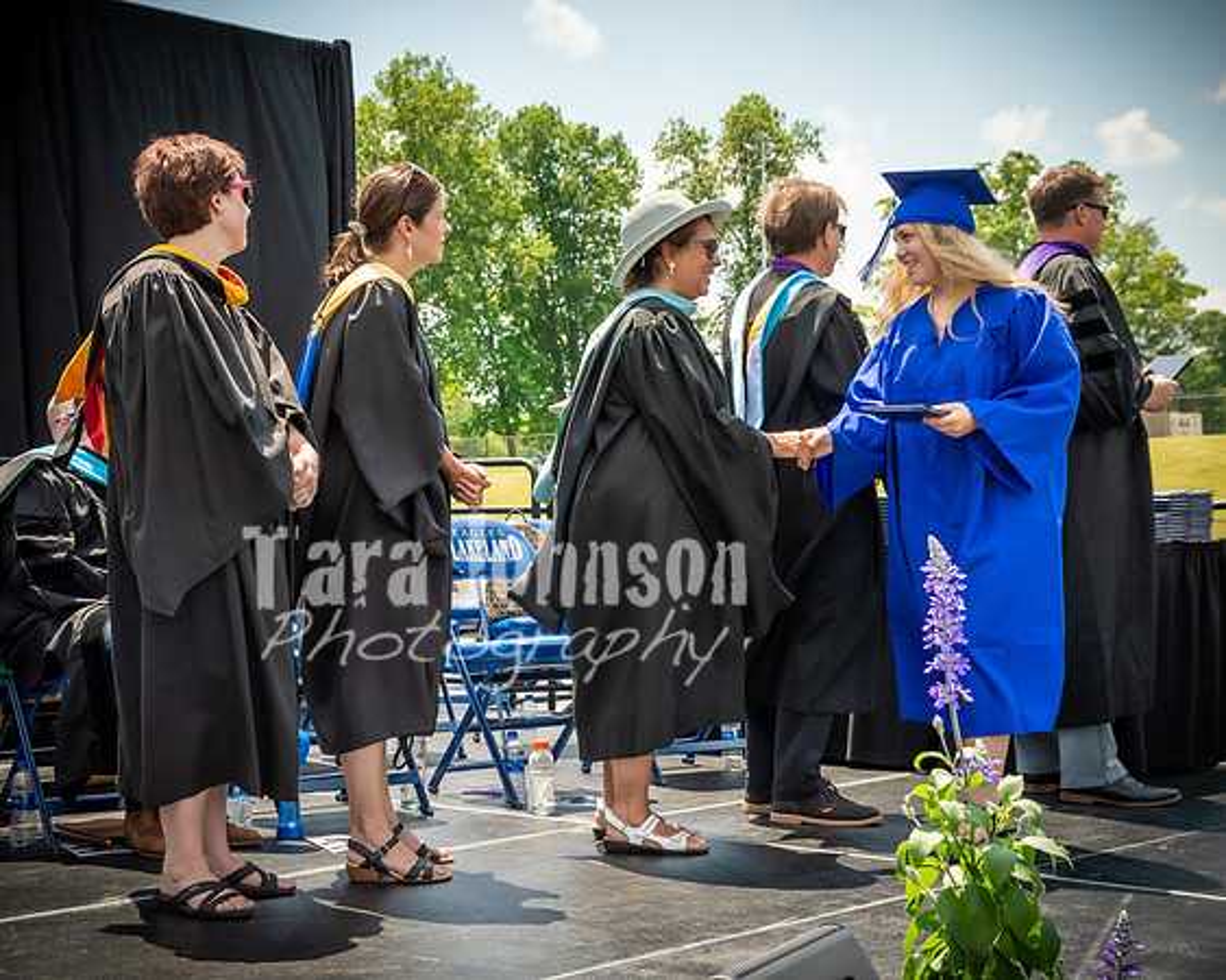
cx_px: 538
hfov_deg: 31.4
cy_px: 488
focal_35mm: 60
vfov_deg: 25.3
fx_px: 2179
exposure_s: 1/800
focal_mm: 32
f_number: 7.1
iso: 200
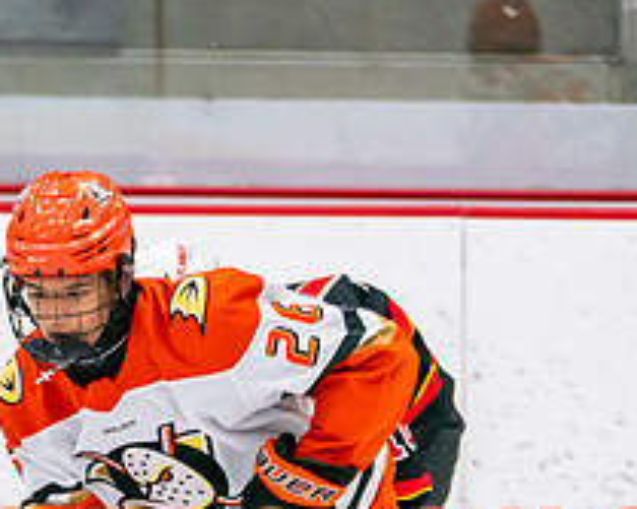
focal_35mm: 710
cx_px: 307
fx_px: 13379
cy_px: 819
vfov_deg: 2.2
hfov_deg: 2.7
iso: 800
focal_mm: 150
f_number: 2.8
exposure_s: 1/640
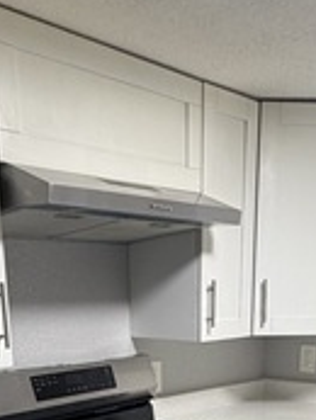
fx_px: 656
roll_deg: +2.2
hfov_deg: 27.0
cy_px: 506
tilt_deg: -18.6
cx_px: 177
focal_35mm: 54
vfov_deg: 30.2
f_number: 2.2
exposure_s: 1/60
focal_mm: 2.22
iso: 200
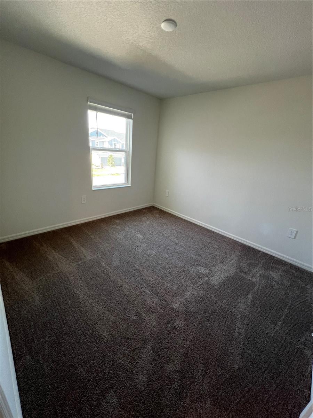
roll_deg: -4.8
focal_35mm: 13
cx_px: 156
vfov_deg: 106.2
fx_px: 157
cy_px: 209
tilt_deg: -19.5
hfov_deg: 89.9
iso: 125
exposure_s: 1/60
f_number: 1.8
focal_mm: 1.57
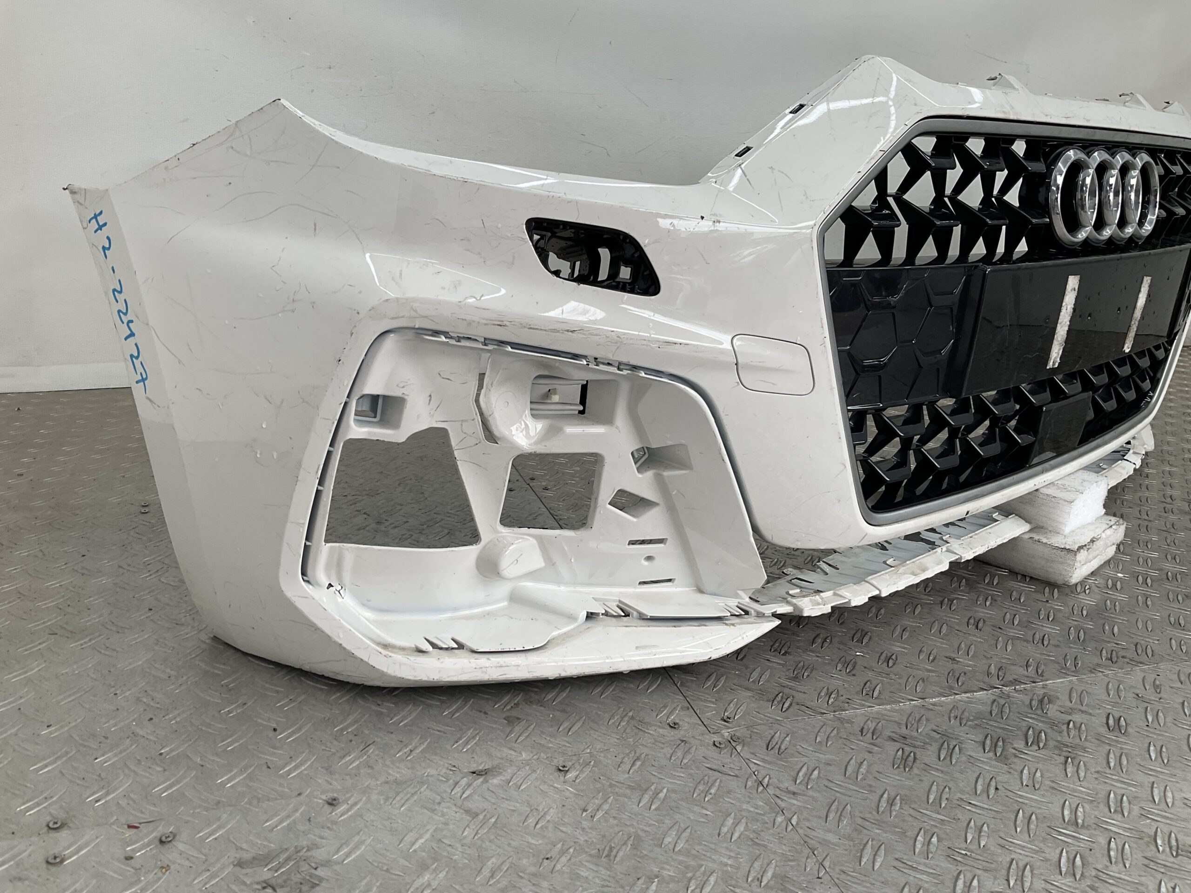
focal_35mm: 29
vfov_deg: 48.2
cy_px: 446
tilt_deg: -18.0
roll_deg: -4.2
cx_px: 596
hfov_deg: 61.7
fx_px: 998
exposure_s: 1/202
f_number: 1.8
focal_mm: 3
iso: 16
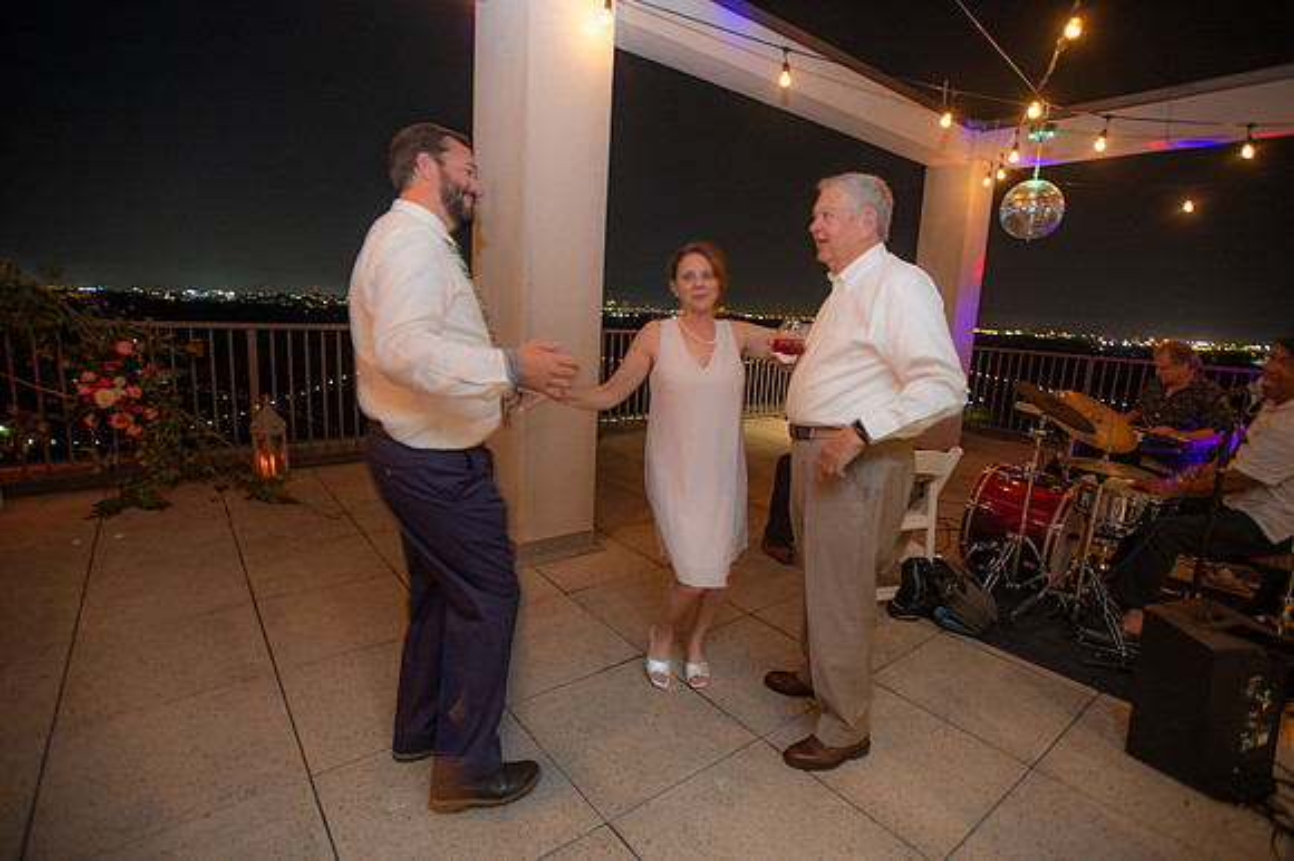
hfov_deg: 93.3
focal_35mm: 17
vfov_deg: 70.4
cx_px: 647
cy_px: 430
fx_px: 611
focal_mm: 17
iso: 1600
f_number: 3.2
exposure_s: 1/15
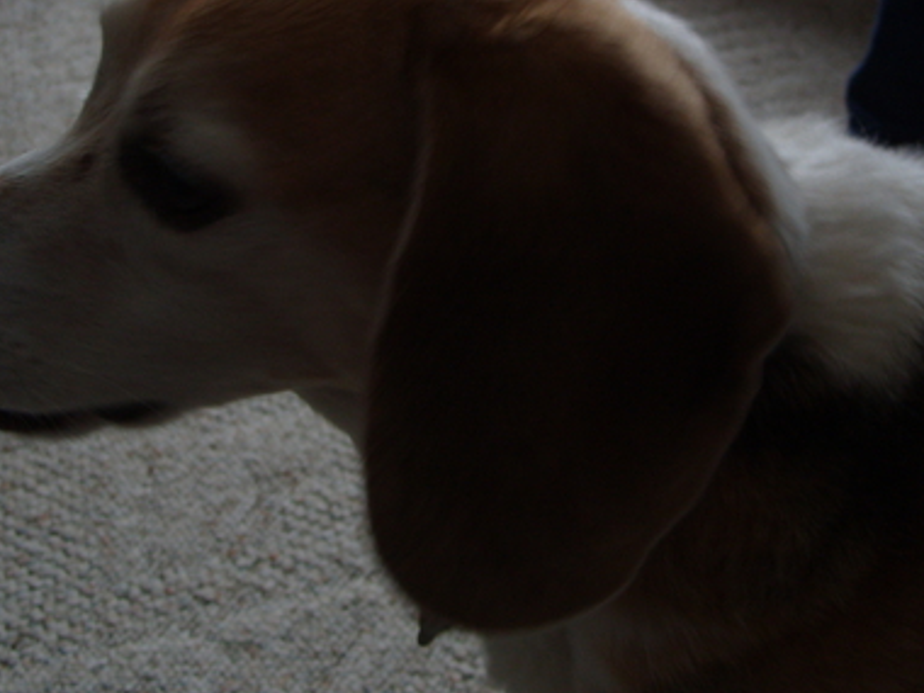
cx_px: 426
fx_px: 1575
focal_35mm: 59
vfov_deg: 24.5
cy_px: 153
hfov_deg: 32.7
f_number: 2.8
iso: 80
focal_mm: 7.8
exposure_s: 1/20
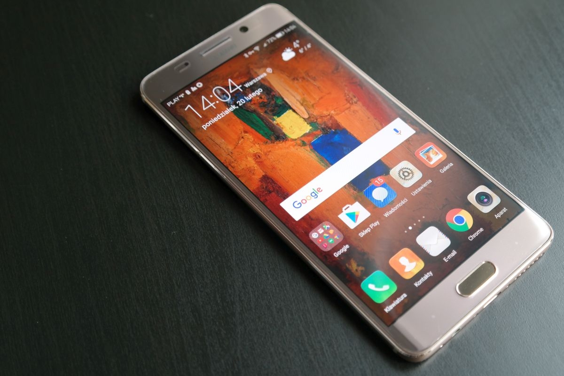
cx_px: 282
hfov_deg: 37.5
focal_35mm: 53
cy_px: 188
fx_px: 830
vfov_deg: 25.5
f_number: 4.5
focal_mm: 35
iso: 400
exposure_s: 1/60
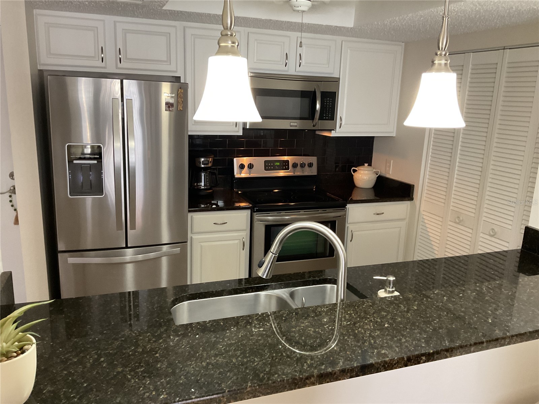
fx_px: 452
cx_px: 270
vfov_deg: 48.2
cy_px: 202
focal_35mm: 29
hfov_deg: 61.7
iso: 320
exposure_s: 1/30
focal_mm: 3
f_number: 1.8
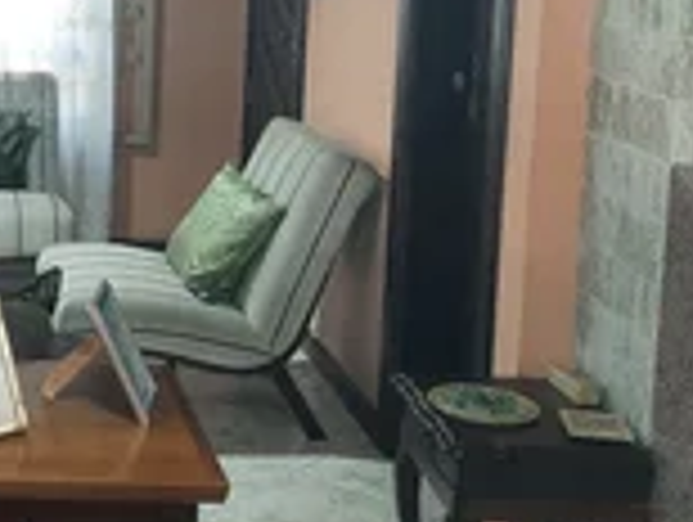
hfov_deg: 26.2
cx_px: -158
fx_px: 1303
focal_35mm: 65
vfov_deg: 22.1
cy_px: 52
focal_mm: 3.93
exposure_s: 1/50
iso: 250
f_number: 1.7
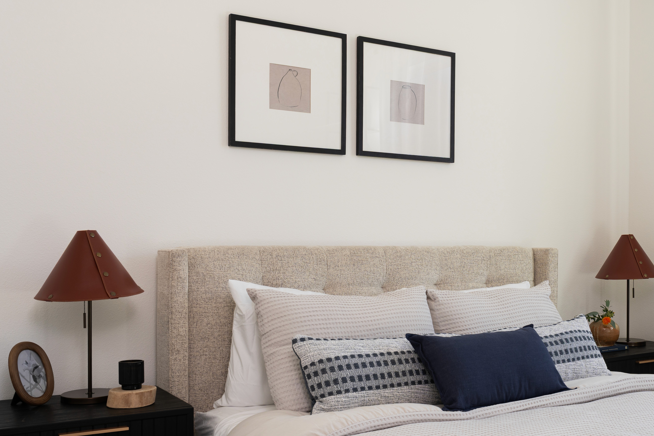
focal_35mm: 43
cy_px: 279
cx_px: 434
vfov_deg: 31.0
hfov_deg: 44.8
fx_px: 781
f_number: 8
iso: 250
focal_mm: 32
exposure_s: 1/30
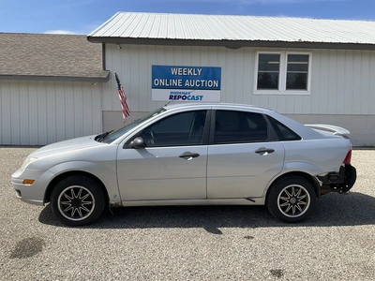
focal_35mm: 29
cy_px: 140
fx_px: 314
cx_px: 188
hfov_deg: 61.7
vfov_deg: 48.2
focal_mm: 3
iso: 25
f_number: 1.8
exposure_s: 1/1912
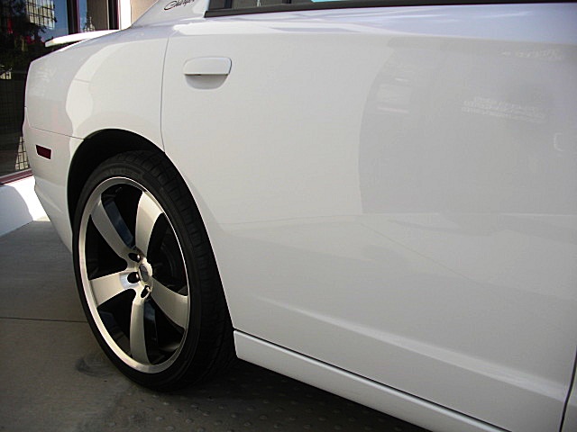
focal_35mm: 36
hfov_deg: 51.4
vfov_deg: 39.7
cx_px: 288
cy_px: 216
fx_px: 600
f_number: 2.8
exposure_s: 1/640
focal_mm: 6.3
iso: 50
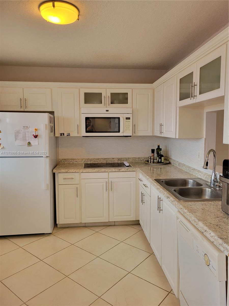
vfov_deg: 67.3
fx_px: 229
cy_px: 153
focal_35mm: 26
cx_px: 114
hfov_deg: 53.1
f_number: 1.8
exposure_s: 1/120
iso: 125
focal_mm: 5.4
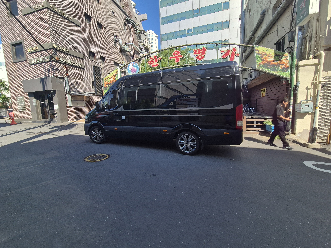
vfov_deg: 89.9
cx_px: 166
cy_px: 124
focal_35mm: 13
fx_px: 124
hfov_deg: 106.2
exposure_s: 1/1264
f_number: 2.2
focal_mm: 2.2
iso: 50
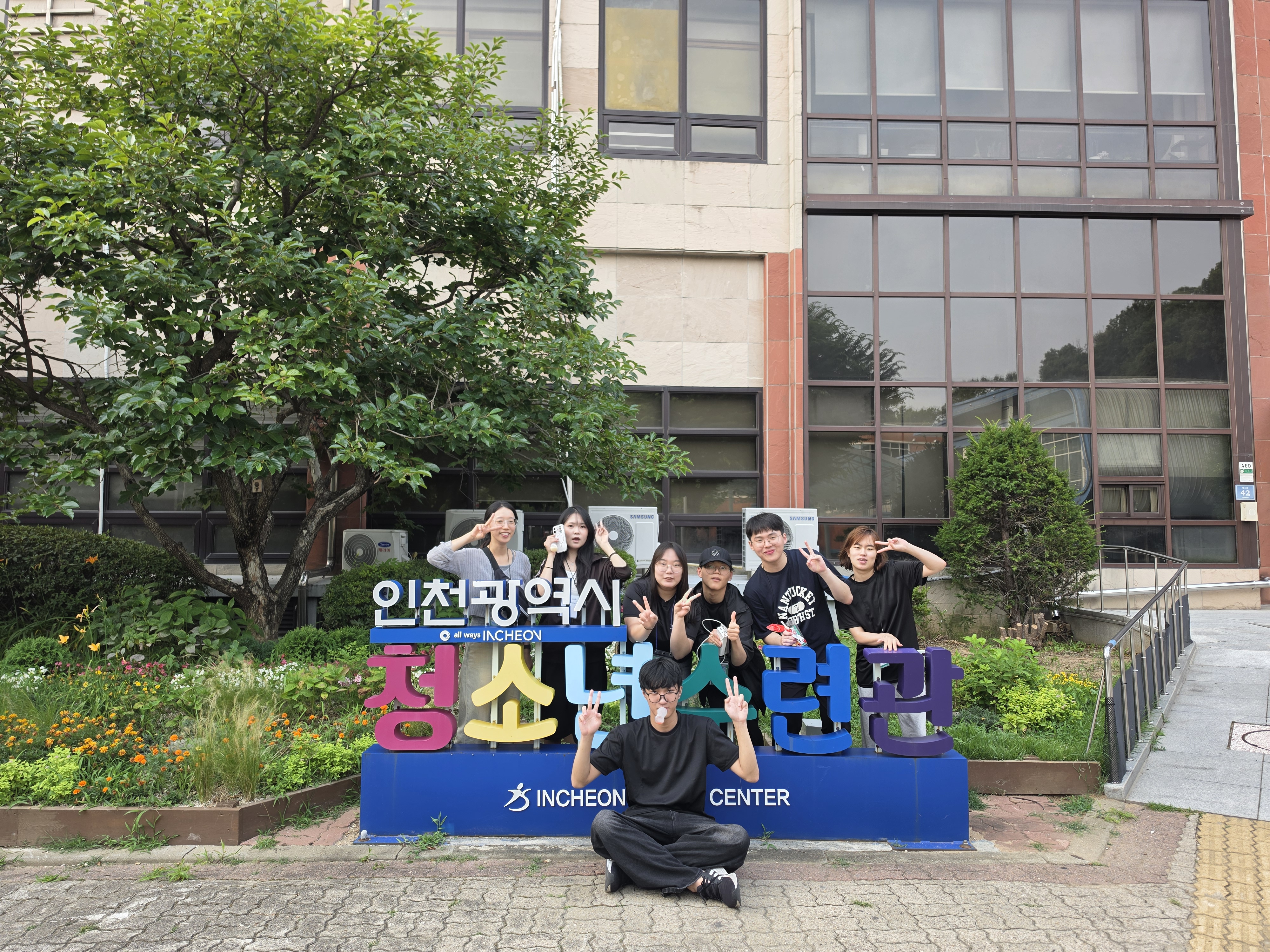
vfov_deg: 58.9
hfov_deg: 73.9
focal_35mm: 23
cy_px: 476
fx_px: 844
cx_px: 635
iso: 32
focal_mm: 6.5
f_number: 1.4
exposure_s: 1/180
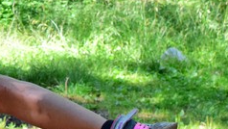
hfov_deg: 8.8
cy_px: -113
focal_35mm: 236
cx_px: -151
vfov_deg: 5.1
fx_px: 1429
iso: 1600
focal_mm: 35
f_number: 6.3
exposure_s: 1/320
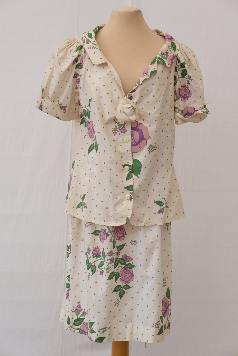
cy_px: 178
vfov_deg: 24.5
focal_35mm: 83
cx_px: 119
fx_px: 823
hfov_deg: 16.5
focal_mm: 55
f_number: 5.6
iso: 320
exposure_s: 1/160
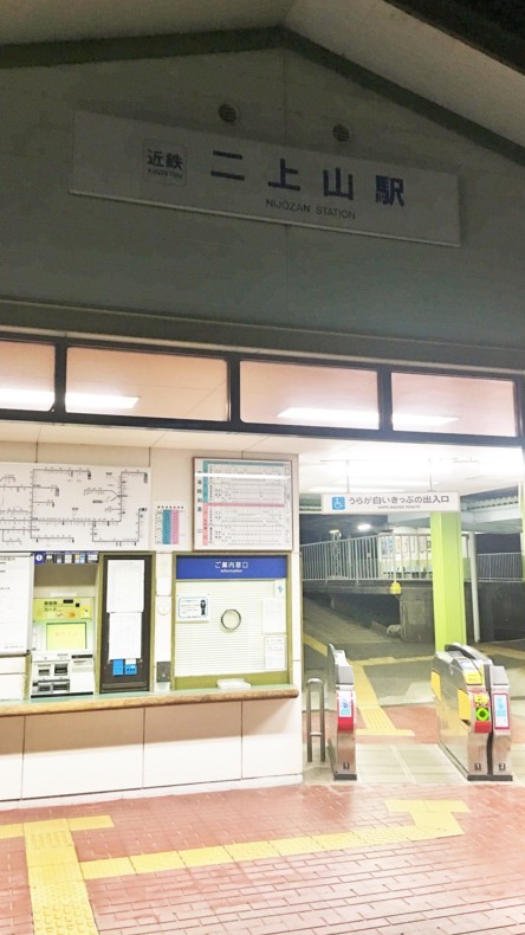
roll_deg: +1.0
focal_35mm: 32
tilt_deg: +9.4
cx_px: 260
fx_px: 792
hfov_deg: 36.7
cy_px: 463
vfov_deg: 61.0
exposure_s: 1/15
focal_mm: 4.15
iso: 64
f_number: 2.2
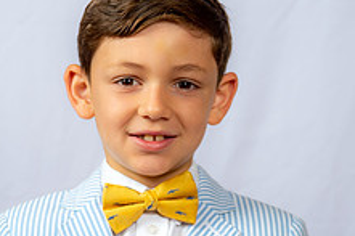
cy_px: 228
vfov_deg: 7.9
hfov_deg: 11.9
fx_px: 1705
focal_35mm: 173
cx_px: 127
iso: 250
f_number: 6.3
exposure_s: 1/200
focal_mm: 66
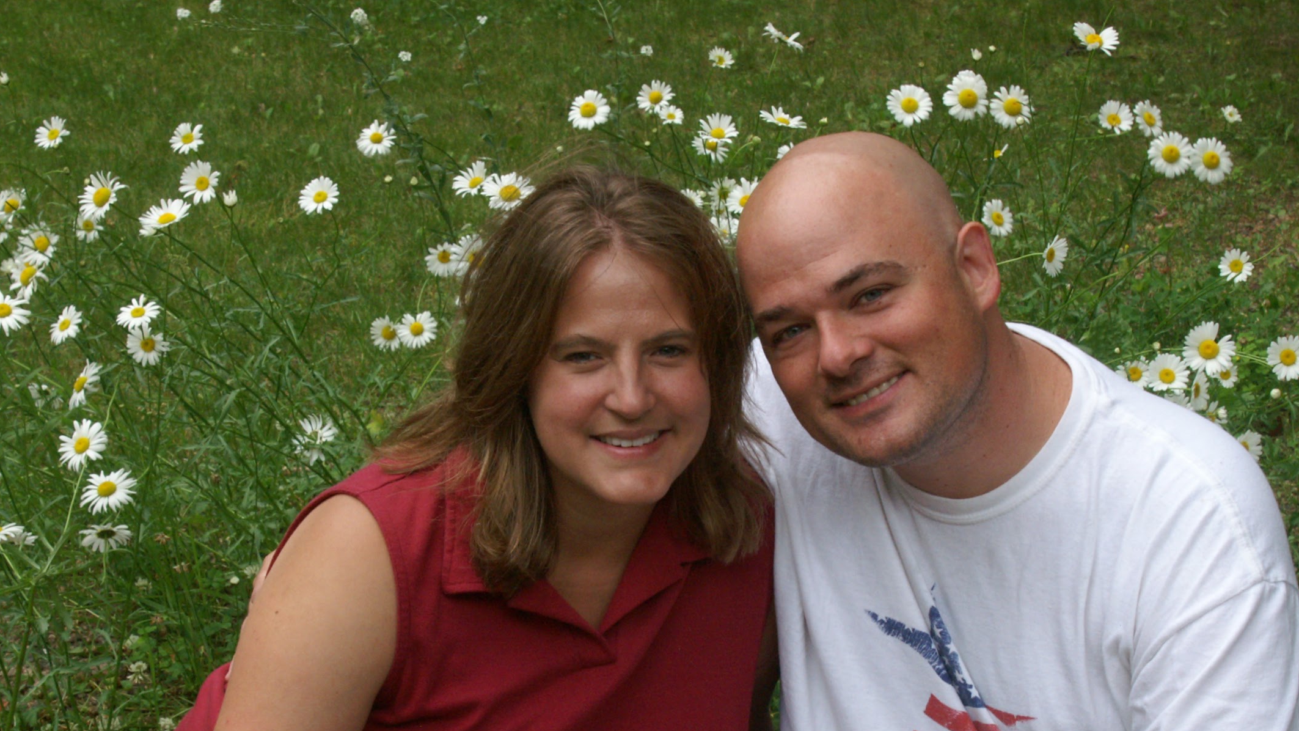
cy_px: 523
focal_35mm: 78
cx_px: 667
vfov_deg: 15.5
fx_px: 2678
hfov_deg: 27.3
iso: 800
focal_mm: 35
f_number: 11
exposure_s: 1/125
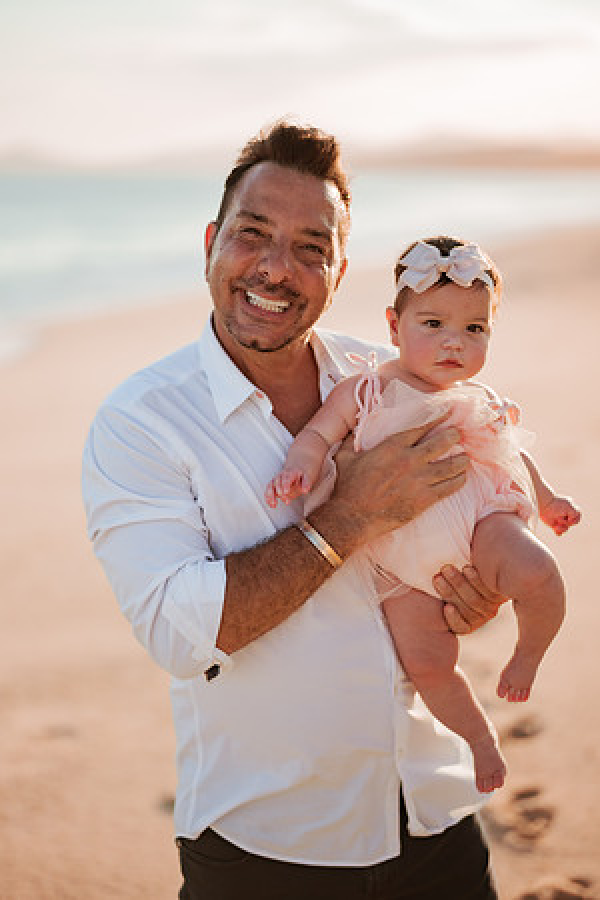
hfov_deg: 23.4
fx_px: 1450
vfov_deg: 34.5
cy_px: 450
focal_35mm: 58
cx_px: 300
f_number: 1.4
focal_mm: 58
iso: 100
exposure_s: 1/4000
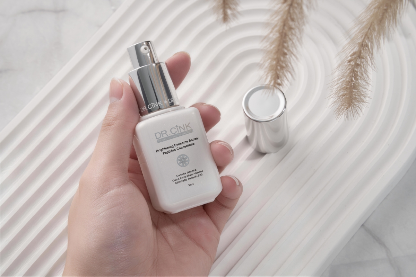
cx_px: 208
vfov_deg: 19.2
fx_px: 820
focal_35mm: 71
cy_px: 138
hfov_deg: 28.5
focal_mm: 71
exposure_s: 1/125
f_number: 16
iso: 100
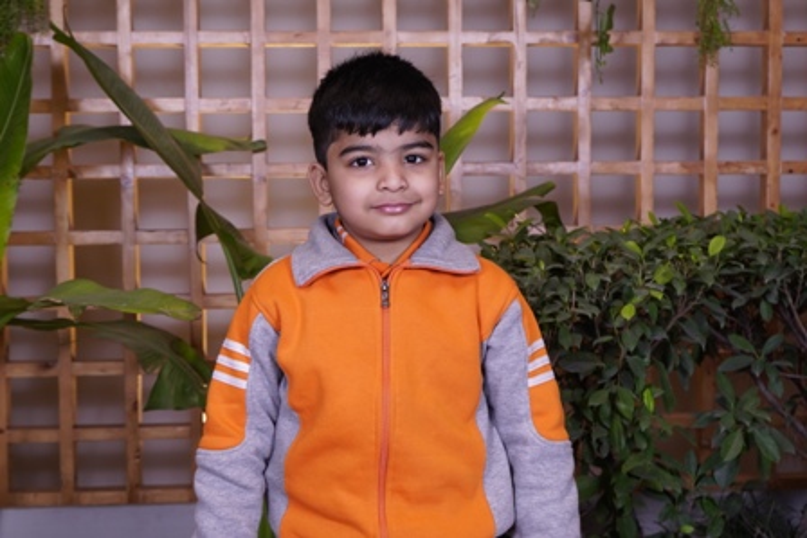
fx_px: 1301
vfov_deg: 23.4
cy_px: 269
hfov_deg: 34.5
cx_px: 404
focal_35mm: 58
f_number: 4.5
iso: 400
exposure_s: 1/125
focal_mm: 39
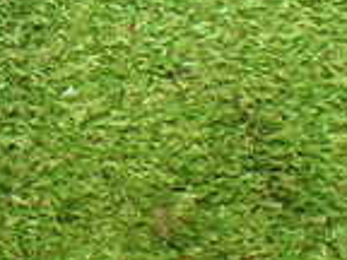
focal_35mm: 125
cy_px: -185
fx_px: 1253
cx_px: -190
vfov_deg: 11.2
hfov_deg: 14.6
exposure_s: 1/30
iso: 320
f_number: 2.3
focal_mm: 5.4
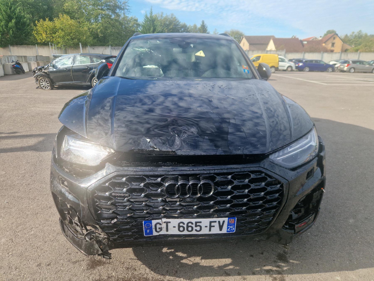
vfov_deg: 58.9
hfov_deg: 73.9
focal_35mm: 23
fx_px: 248
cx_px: 187
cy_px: 140
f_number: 1.8
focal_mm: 5.4
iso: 50
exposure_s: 1/714
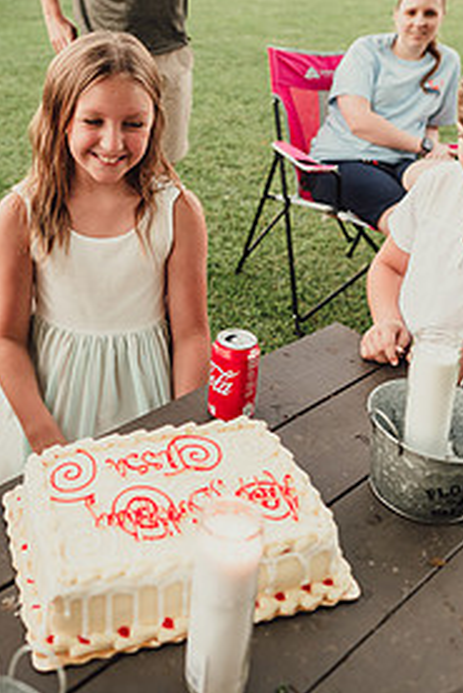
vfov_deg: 49.2
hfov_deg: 33.9
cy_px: 278
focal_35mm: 39
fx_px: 751
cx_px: 153
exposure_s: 1/100
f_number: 2.8
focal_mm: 24
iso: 320
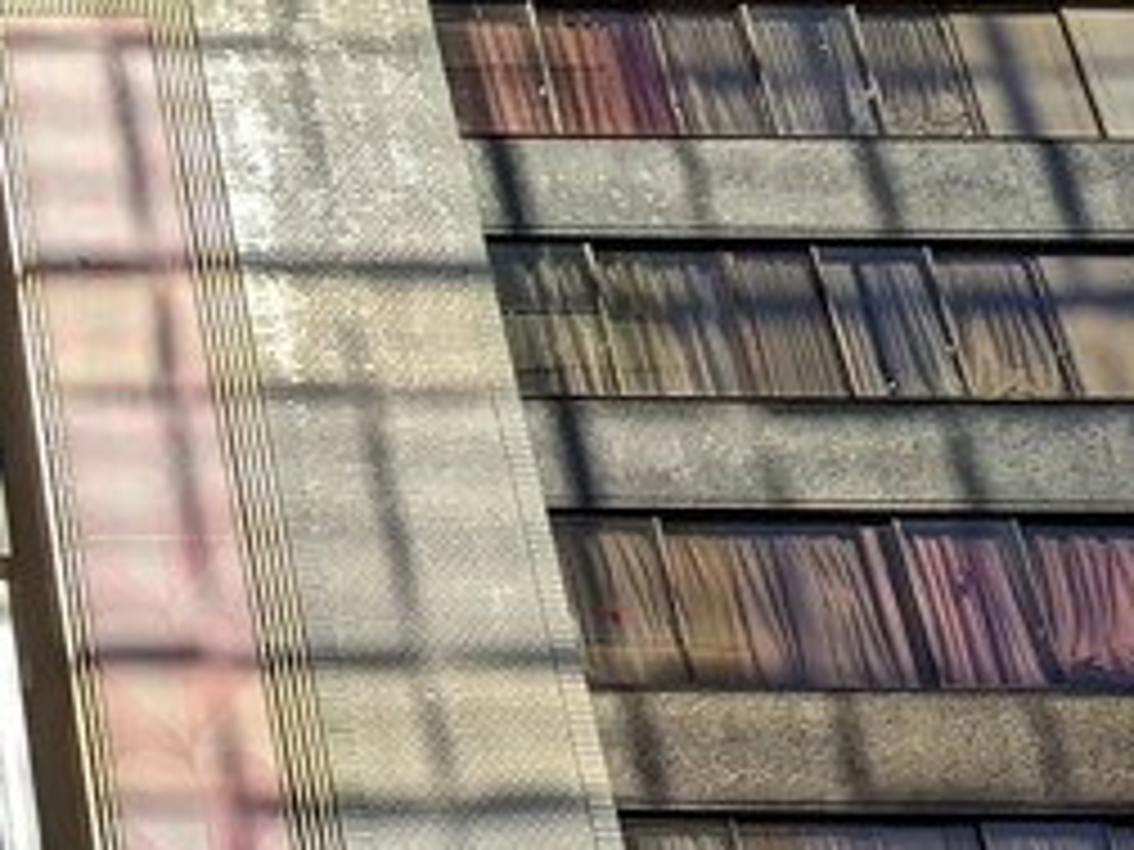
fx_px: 2129
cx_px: -824
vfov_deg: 21.3
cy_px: 969
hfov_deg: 21.4
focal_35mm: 65
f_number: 2.2
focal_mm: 2.35
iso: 48
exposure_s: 1/1859
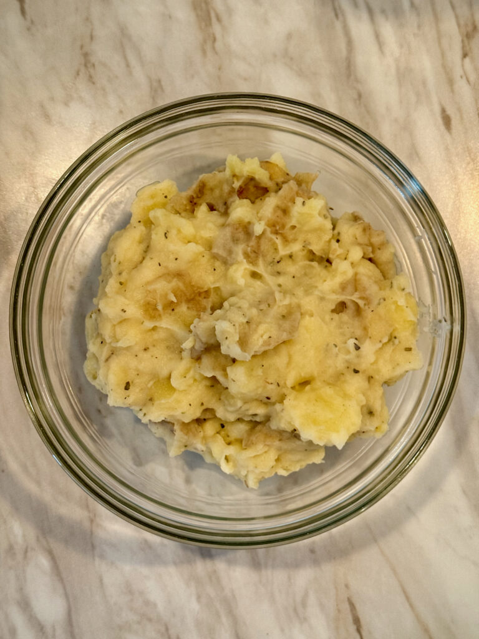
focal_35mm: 48
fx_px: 886
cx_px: 240
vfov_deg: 39.7
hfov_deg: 30.3
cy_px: 320
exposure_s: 1/40
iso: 200
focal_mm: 6.76
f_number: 1.78
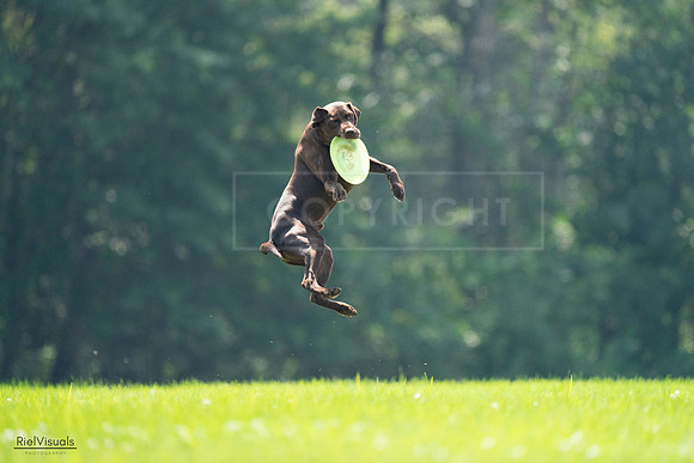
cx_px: 347
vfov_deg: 2.3
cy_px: 232
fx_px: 11569
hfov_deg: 3.4
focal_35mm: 600
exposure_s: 1/4000
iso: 4000
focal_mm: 600
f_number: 6.3
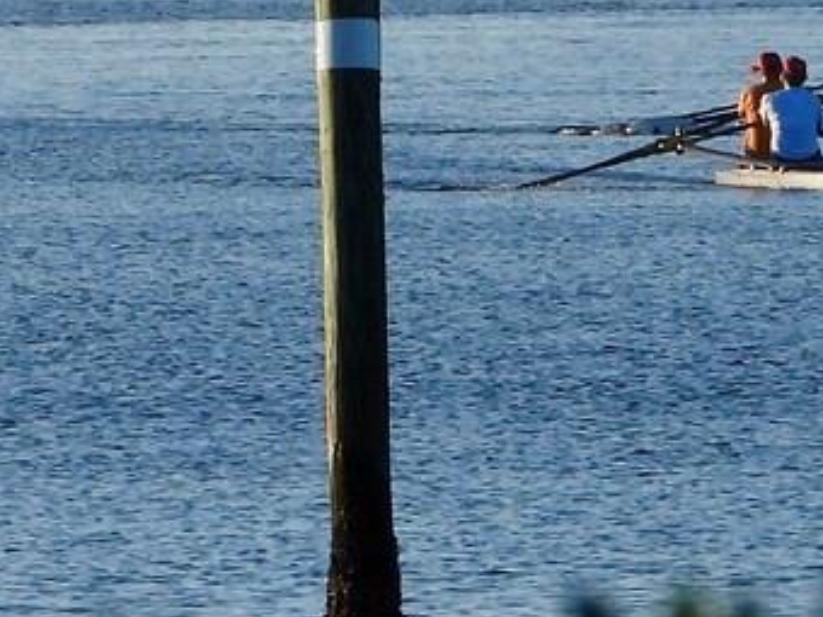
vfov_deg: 0.6
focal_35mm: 2351
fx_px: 55895
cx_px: -103
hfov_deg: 0.8
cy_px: -299
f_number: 5
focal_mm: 89.9
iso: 100
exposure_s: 1/500
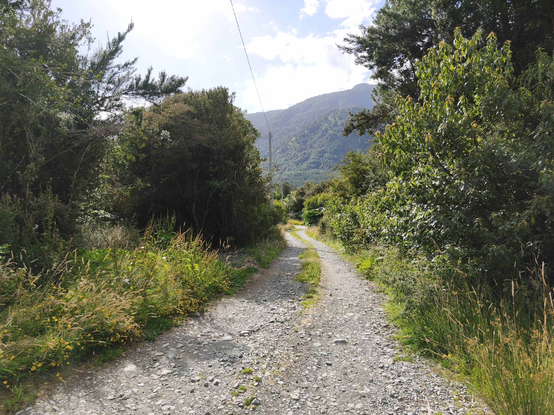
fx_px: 368
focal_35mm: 23
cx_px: 277
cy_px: 208
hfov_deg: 73.9
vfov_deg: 58.9
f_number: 1.7
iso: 50
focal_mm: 5.35
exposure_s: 1/2541
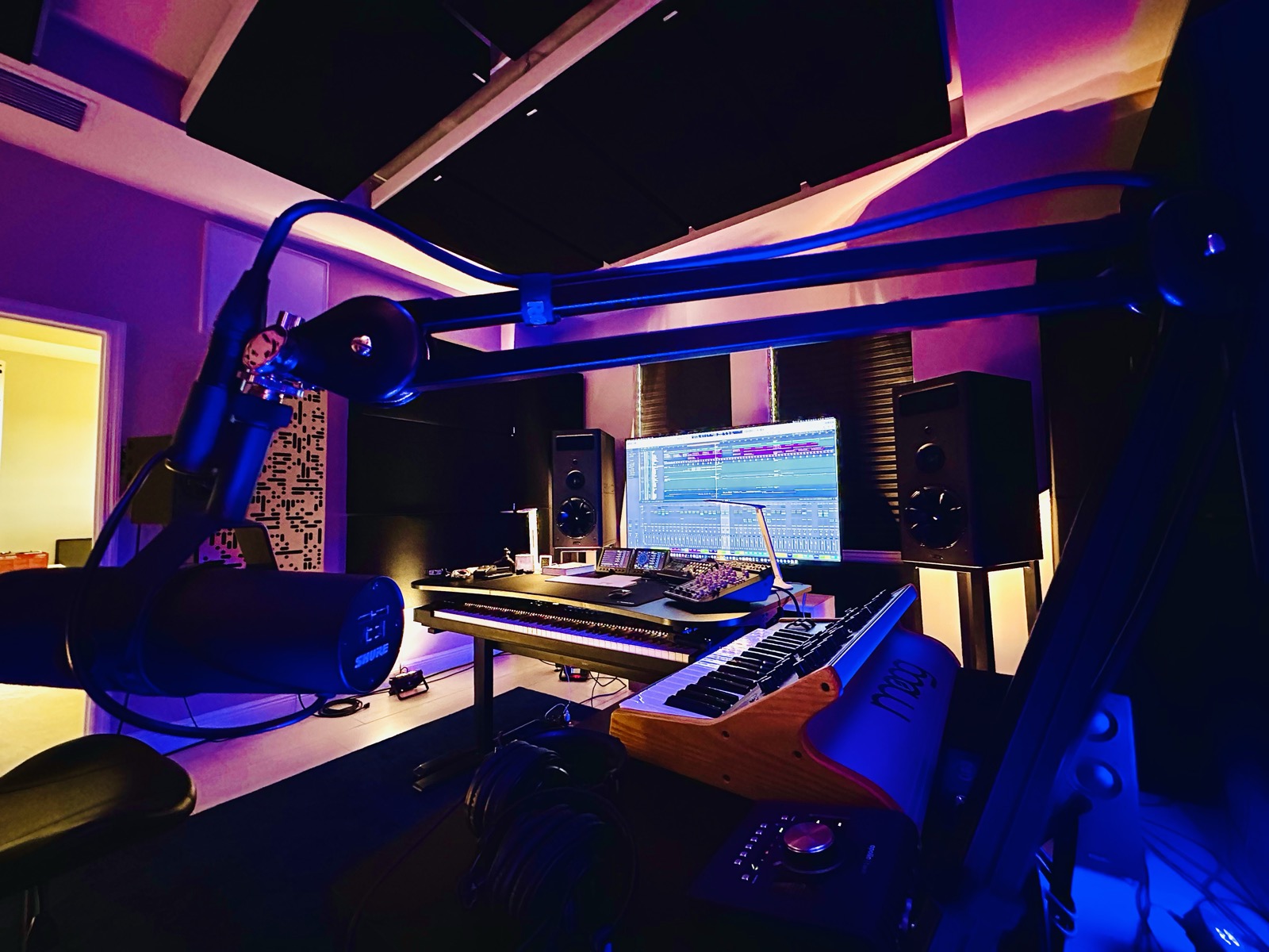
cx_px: 634
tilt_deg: +3.2
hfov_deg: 102.1
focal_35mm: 14
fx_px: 513
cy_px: 476
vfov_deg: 85.7
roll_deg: +0.8
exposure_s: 1/60
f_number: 2.2
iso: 1250
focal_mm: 2.22
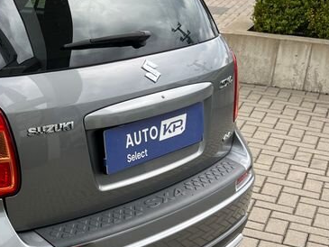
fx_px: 694
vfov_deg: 20.2
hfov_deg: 24.1
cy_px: 138
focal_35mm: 73
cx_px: -70
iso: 50
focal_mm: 5.1
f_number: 1.6
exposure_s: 1/457
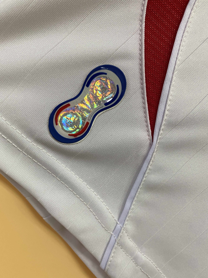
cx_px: 104
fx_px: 208
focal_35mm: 26
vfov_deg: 67.3
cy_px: 139
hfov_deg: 53.1
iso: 100
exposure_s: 1/50
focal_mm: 4.25
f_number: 1.8
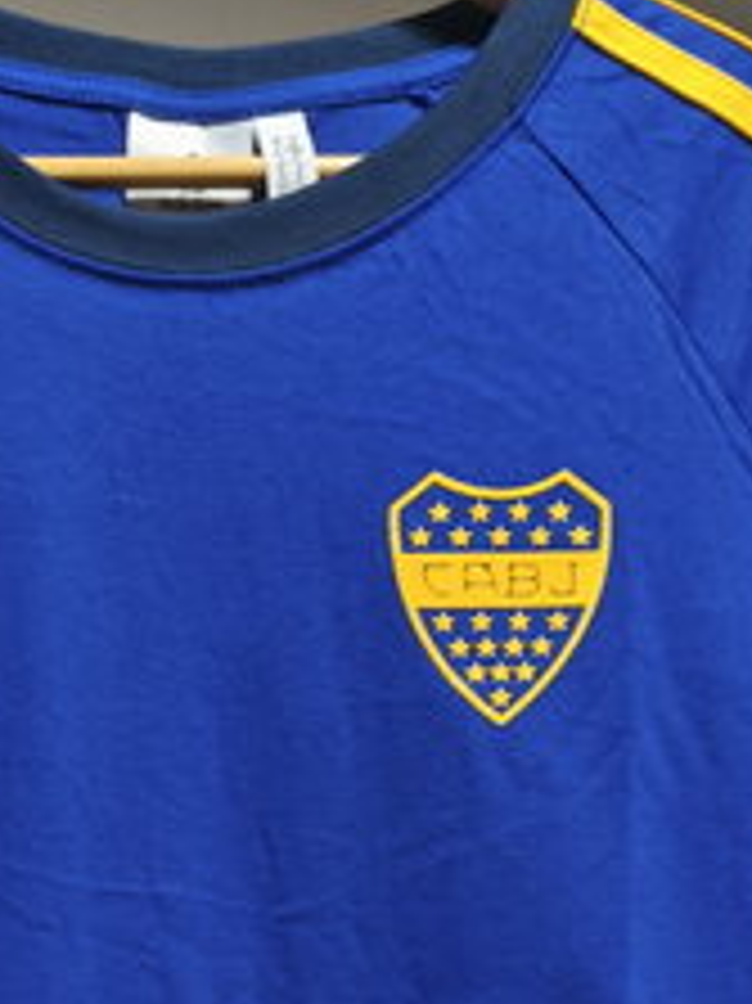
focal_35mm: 55
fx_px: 1595
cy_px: 1020
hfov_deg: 26.4
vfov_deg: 32.0
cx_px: 248
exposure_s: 1/25
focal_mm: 6.14
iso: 1600
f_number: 1.65
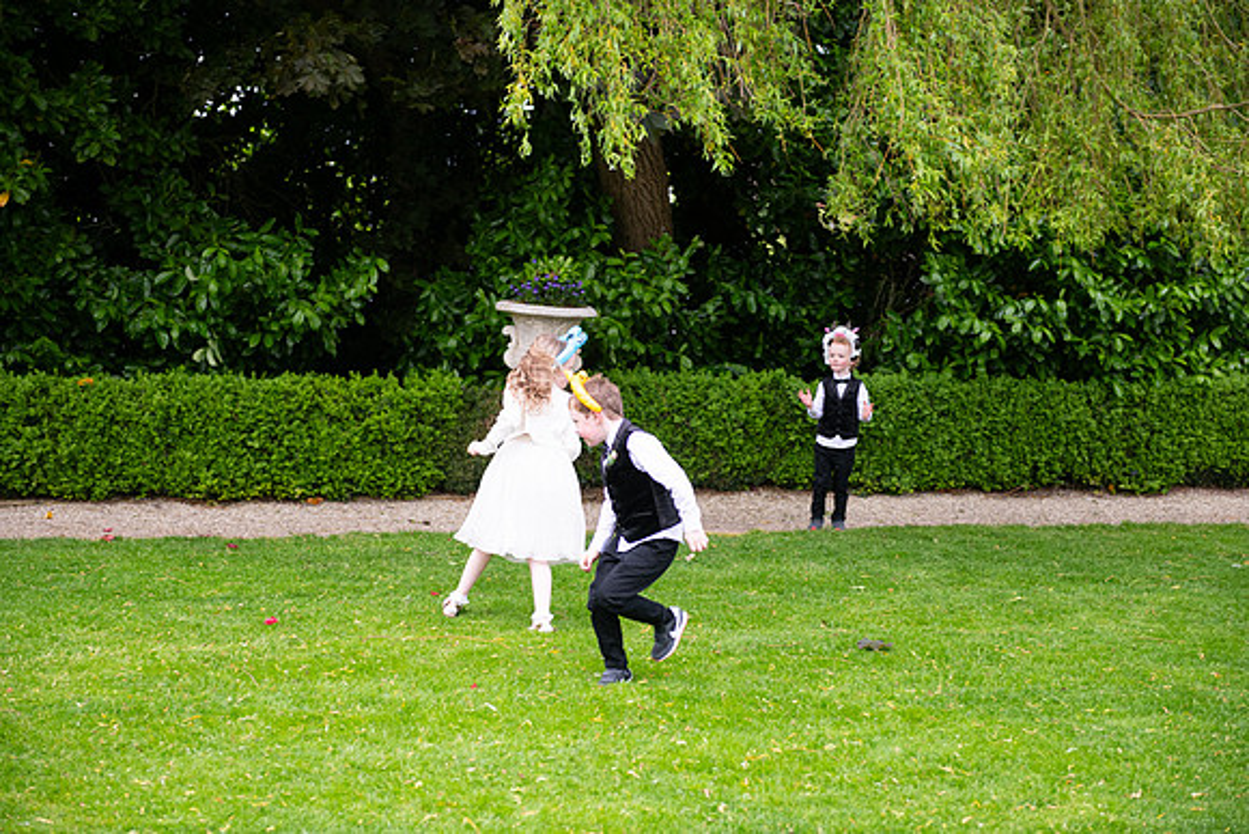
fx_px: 2429
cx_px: 624
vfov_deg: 19.5
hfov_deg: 28.8
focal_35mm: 70
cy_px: 417
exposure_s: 1/200
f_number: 3.5
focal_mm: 70
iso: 200
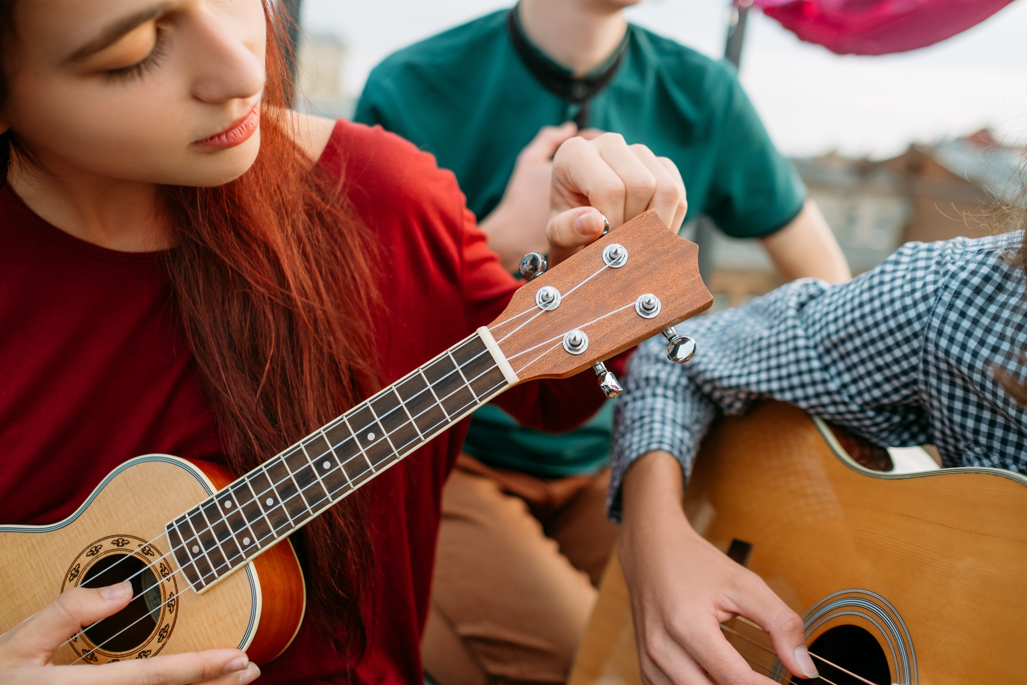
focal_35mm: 35
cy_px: 342
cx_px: 514
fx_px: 998
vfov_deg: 37.9
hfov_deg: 54.4
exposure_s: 1/2200
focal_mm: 23
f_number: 2.2
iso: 400
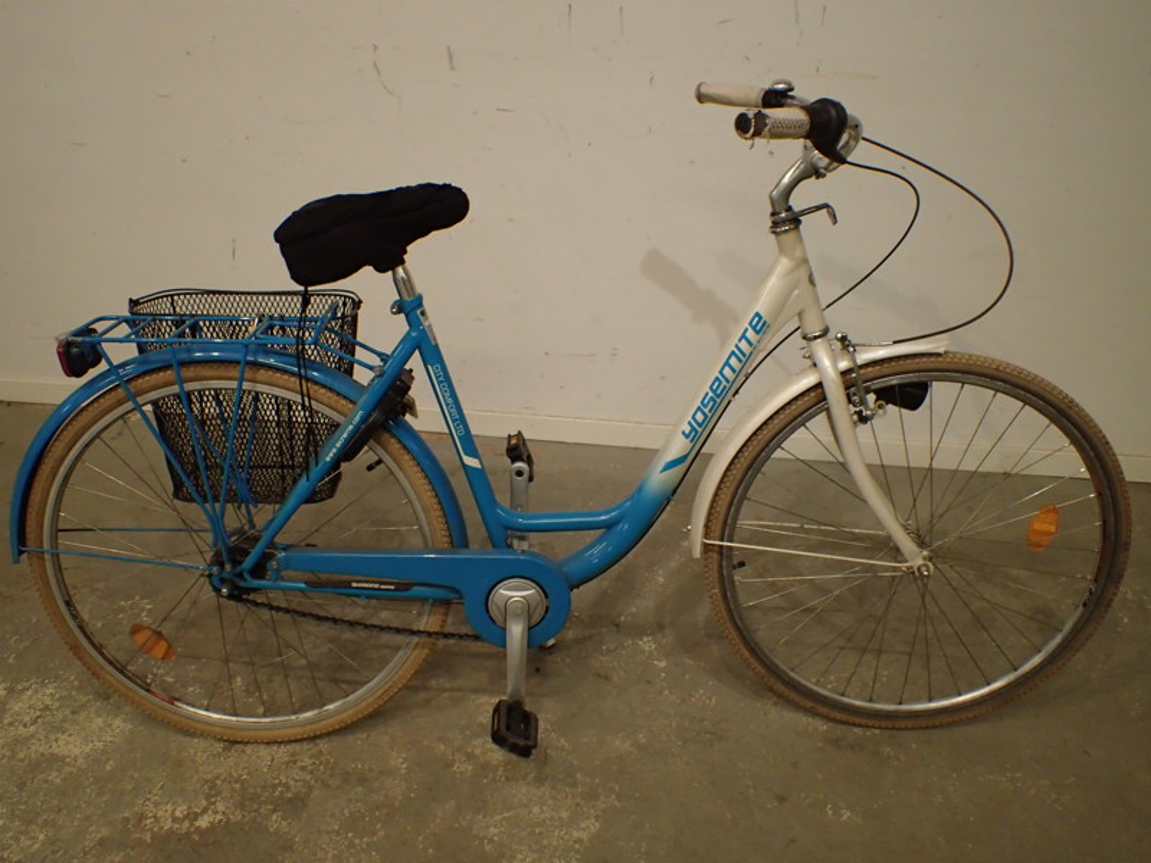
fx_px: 998
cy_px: 432
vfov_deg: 46.8
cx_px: 576
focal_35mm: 30
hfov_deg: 60.0
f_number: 2.3
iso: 500
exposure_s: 1/125
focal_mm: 5.5
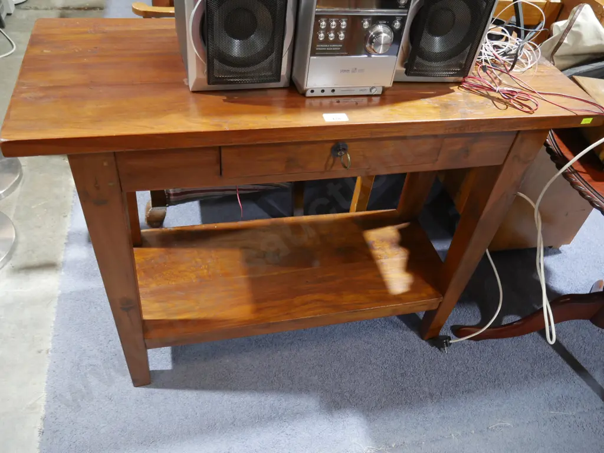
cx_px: 302
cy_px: 226
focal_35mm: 28
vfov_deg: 49.7
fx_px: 489
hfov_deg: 63.4
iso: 1250
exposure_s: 1/60
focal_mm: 14
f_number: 3.5
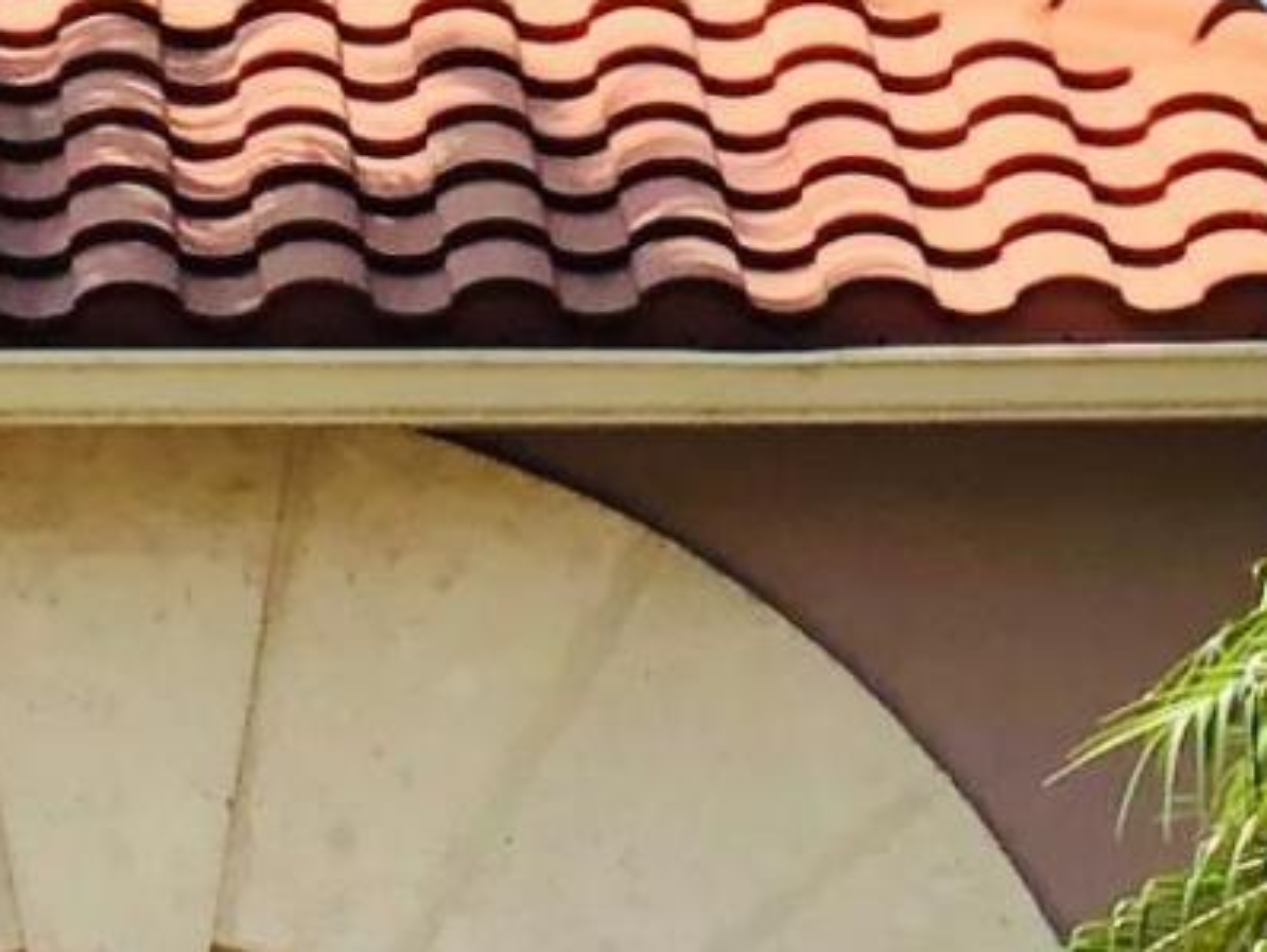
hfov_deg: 5.3
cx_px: 649
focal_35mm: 376
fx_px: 13770
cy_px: 2458
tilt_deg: -1.7
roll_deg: +3.1
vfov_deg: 3.9
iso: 16
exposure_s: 1/458
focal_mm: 6
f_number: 2.4
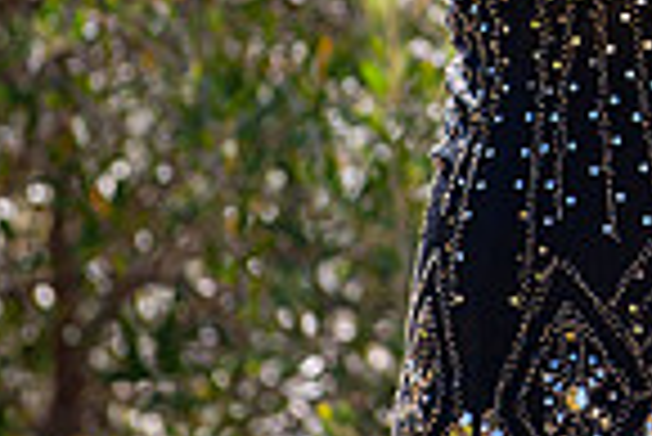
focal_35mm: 760
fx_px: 13778
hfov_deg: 2.7
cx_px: 989
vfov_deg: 1.8
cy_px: -252
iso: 500
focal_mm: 190
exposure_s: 1/2000
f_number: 4
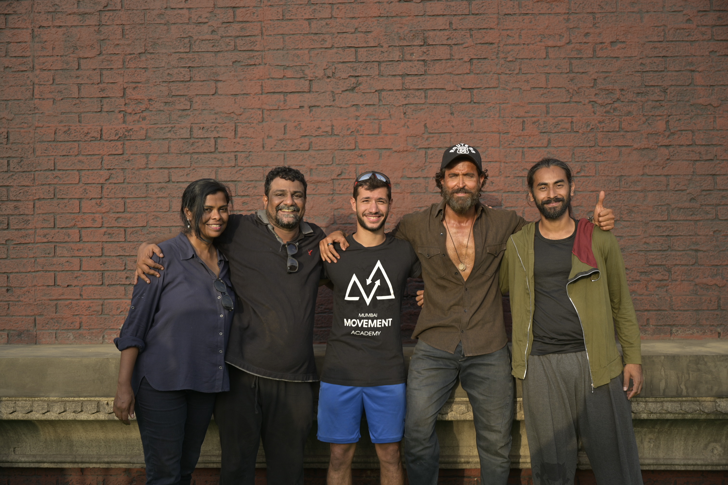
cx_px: 364
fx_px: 688
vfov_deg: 38.9
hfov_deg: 55.8
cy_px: 242
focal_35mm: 34
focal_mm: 34
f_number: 2.8
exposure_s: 1/400
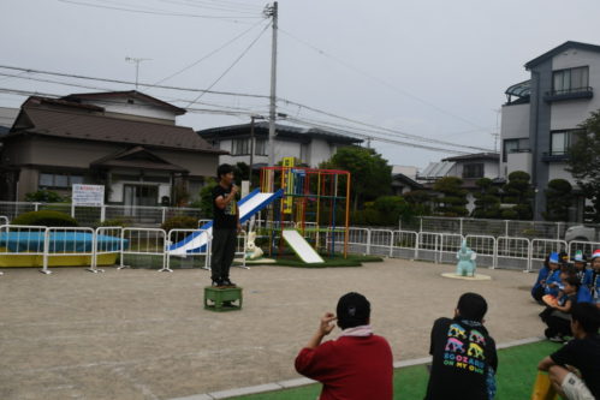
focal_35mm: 36
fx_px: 600
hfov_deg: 53.1
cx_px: 300
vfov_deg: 36.9
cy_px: 200
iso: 250
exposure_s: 1/6400
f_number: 3.5
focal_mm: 18
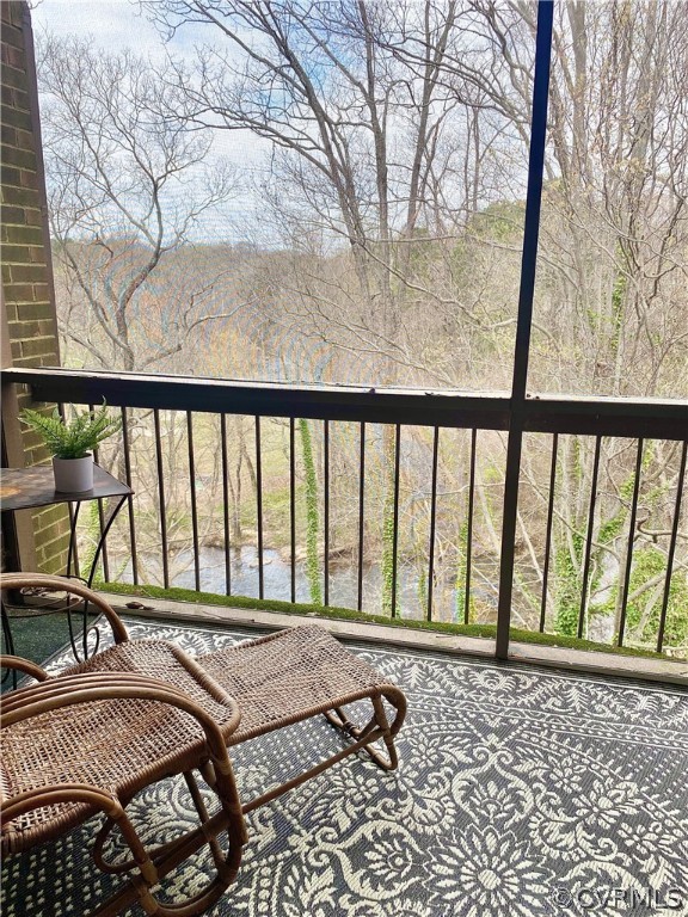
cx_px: 344
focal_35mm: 26
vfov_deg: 67.3
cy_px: 458
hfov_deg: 53.1
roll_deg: -0.4
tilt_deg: -14.1
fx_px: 689
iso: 32
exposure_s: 1/606
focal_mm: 4.25
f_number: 1.8
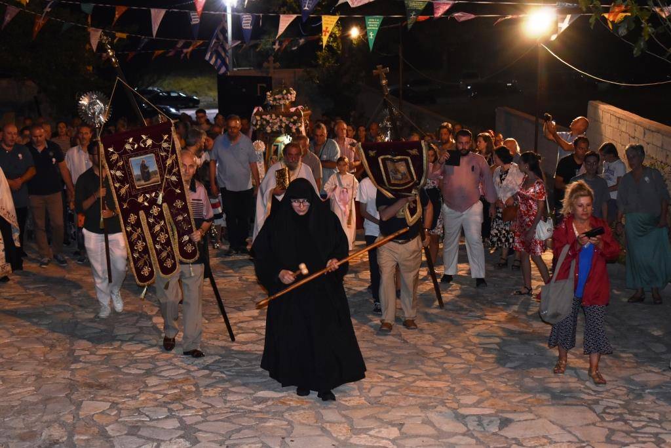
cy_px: 224
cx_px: 336
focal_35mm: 69
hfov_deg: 29.2
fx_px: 1286
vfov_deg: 19.7
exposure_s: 1/60
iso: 1600
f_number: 5.3
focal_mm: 46
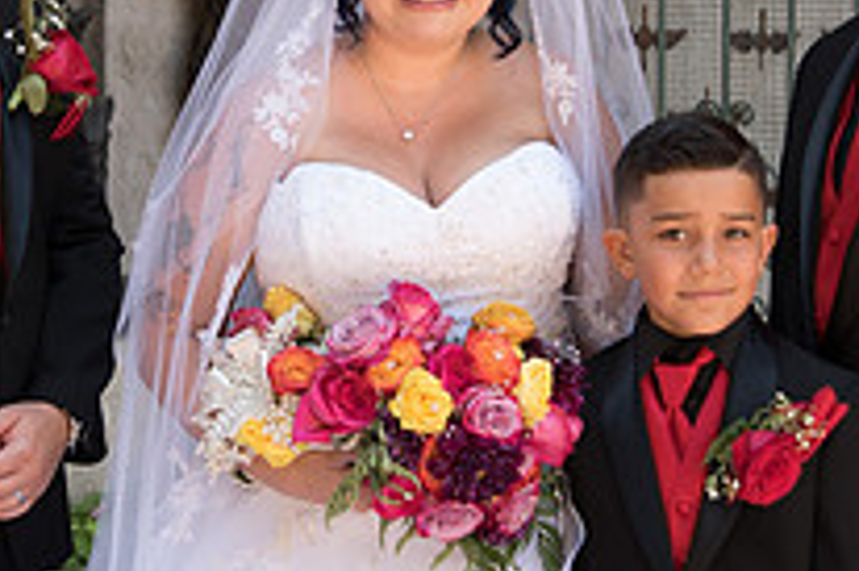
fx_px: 2551
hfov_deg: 19.1
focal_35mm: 107
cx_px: 342
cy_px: 185
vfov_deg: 12.8
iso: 100
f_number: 4.5
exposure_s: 1/100
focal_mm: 38
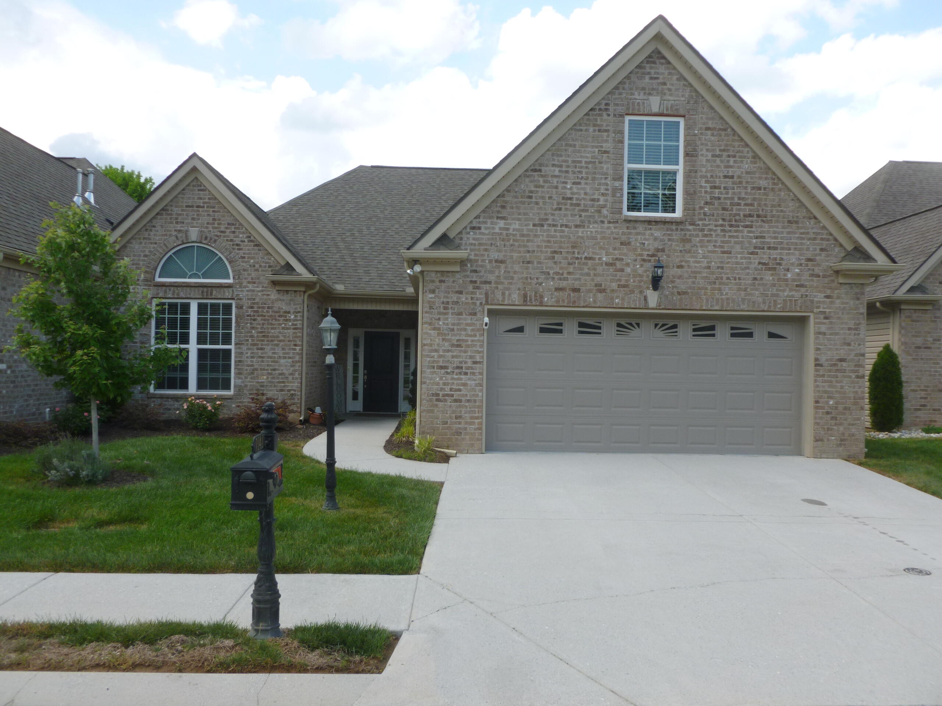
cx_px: 471
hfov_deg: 63.4
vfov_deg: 49.7
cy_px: 353
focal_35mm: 28
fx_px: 762
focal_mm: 5
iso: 100
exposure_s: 1/500
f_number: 3.3
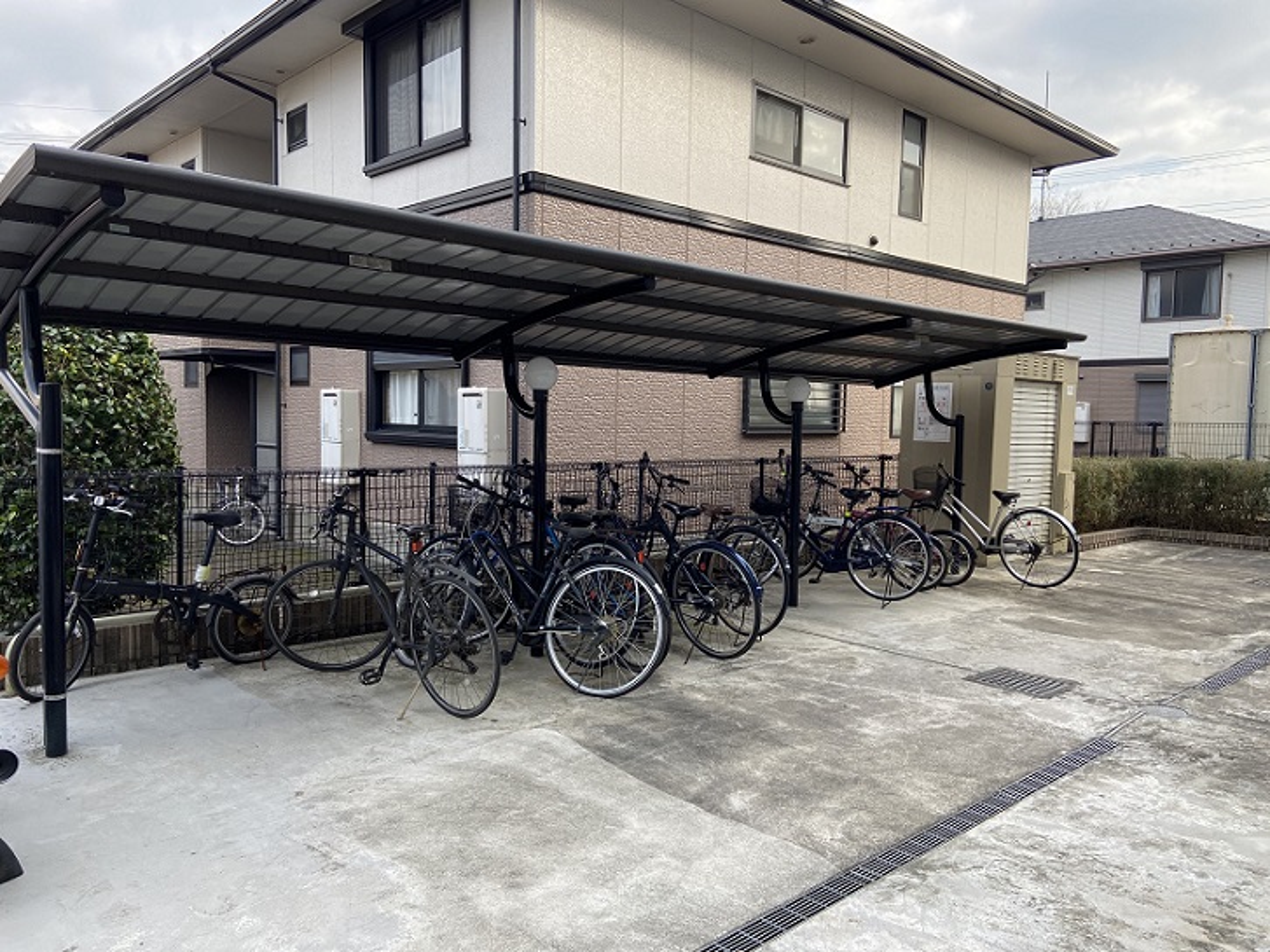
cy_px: 476
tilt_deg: -4.6
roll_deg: -1.4
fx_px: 954
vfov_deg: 53.0
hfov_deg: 67.3
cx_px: 635
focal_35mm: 26
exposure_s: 1/393
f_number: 1.8
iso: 32
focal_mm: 4.25
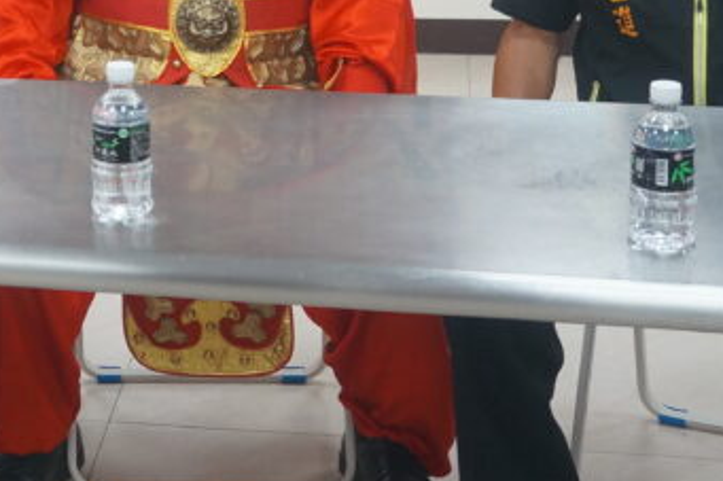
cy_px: -182
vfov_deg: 12.7
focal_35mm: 104
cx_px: -83
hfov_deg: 18.9
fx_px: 2078
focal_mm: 23
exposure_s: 1/160
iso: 800
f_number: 4
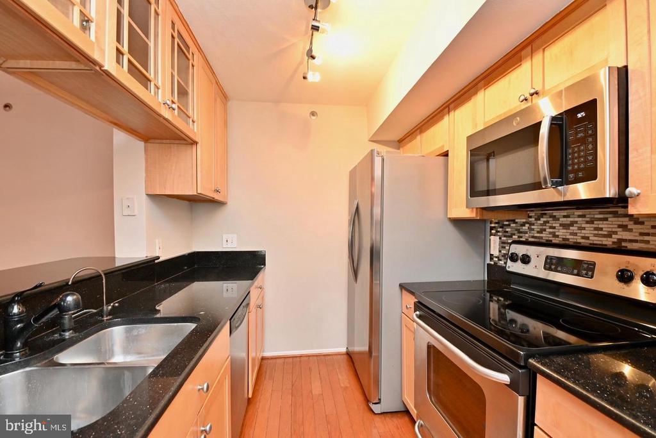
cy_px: 219
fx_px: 273
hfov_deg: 100.4
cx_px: 328
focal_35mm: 15
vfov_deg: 77.3
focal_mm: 10
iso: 320
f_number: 7.1
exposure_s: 1/8
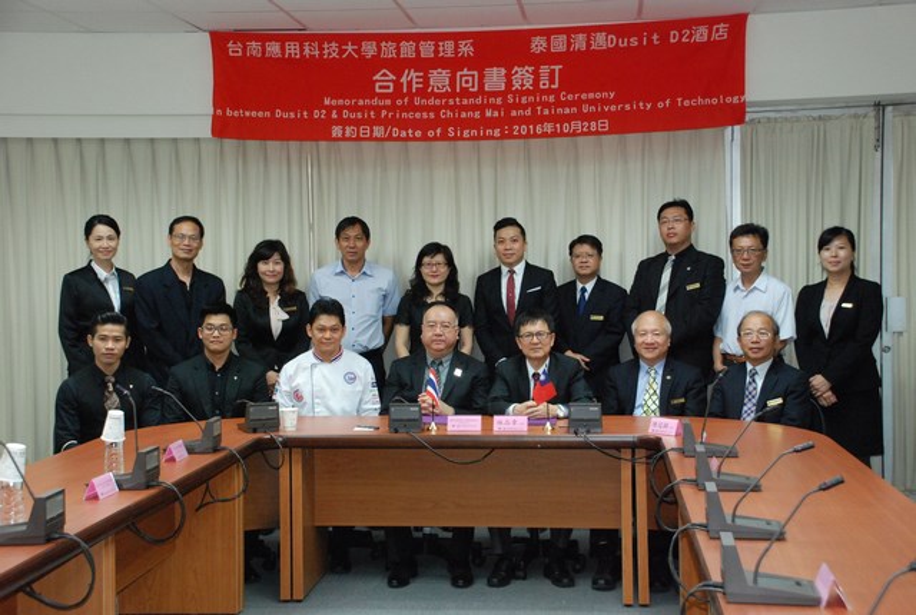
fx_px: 1339
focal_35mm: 52
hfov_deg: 37.8
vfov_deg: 25.9
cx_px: 458
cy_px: 308
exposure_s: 1/60
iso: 1600
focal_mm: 35
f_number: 5.6
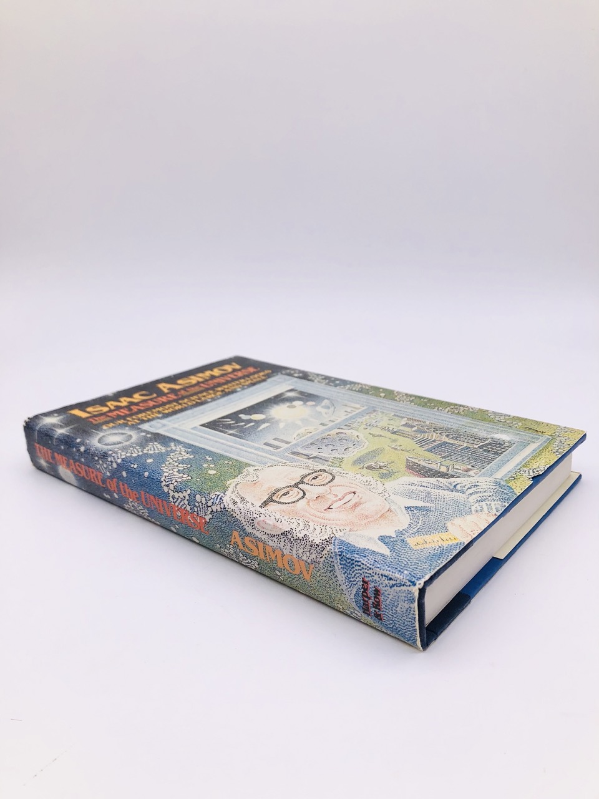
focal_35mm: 28
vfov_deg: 63.4
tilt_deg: -17.4
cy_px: 400
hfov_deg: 49.7
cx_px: 300
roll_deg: +0.2
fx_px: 646
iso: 20
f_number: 1.8
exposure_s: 1/527
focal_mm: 3.99
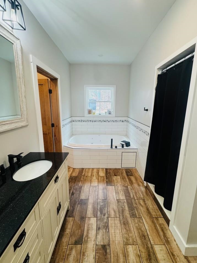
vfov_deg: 98.1
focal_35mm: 15
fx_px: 114
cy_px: 126
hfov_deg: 81.7
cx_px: 101
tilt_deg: -10.5
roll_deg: +0.3
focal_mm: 2.22
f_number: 2.2
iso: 160
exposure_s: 1/120
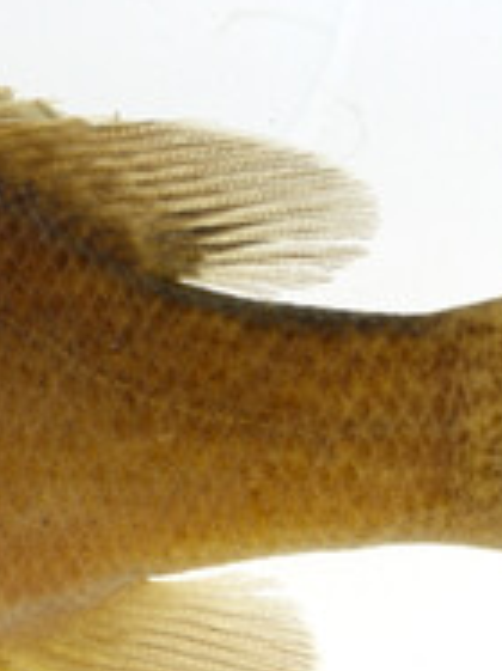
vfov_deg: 5.3
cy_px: 727
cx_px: 498
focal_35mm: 370
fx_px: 7162
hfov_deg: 4.0
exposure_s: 1/160
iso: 100
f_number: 10
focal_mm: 60
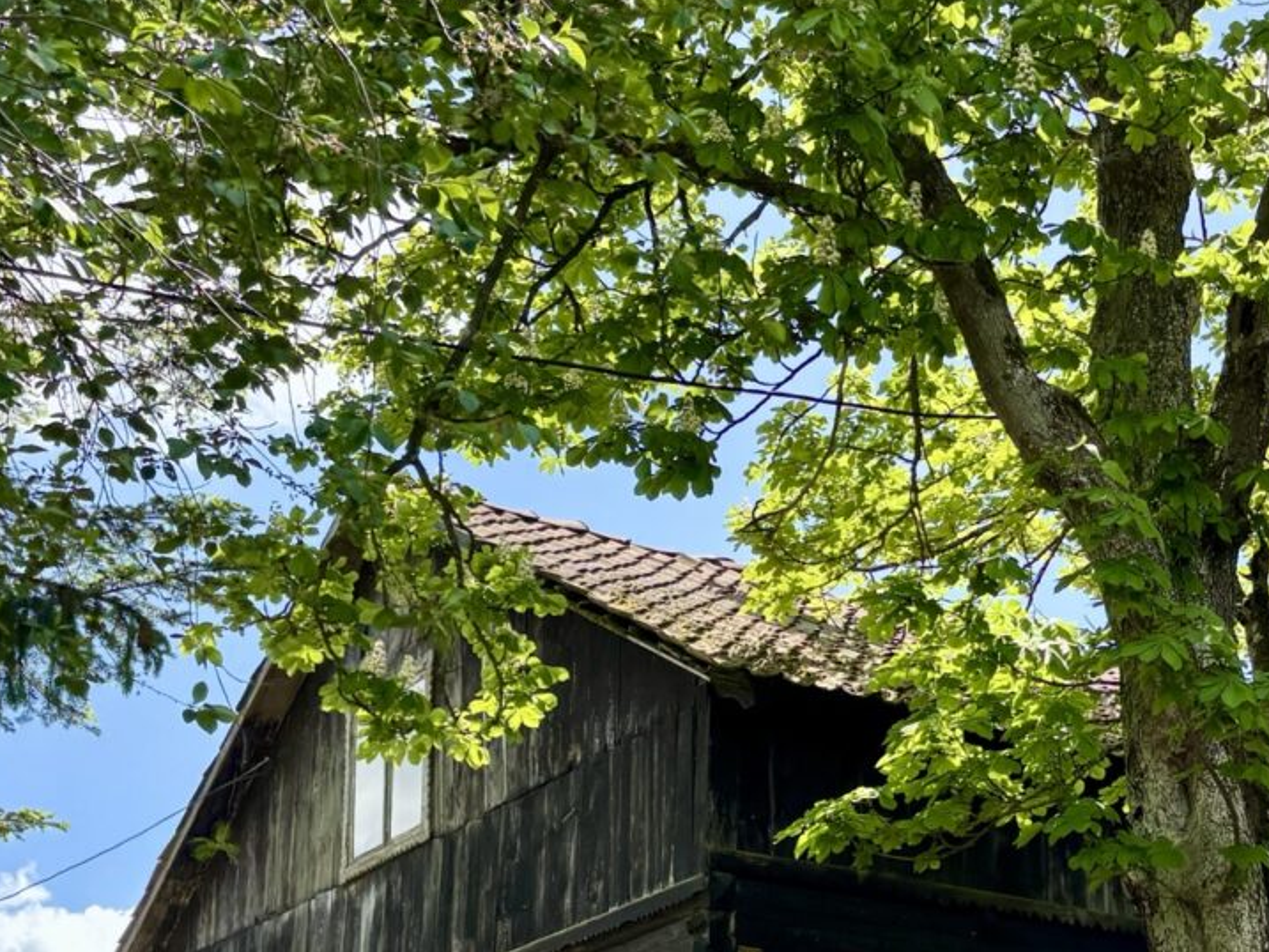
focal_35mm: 58
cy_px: 772
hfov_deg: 32.9
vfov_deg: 24.8
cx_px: 864
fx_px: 2127
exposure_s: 1/1016
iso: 50
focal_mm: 5.96
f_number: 1.6
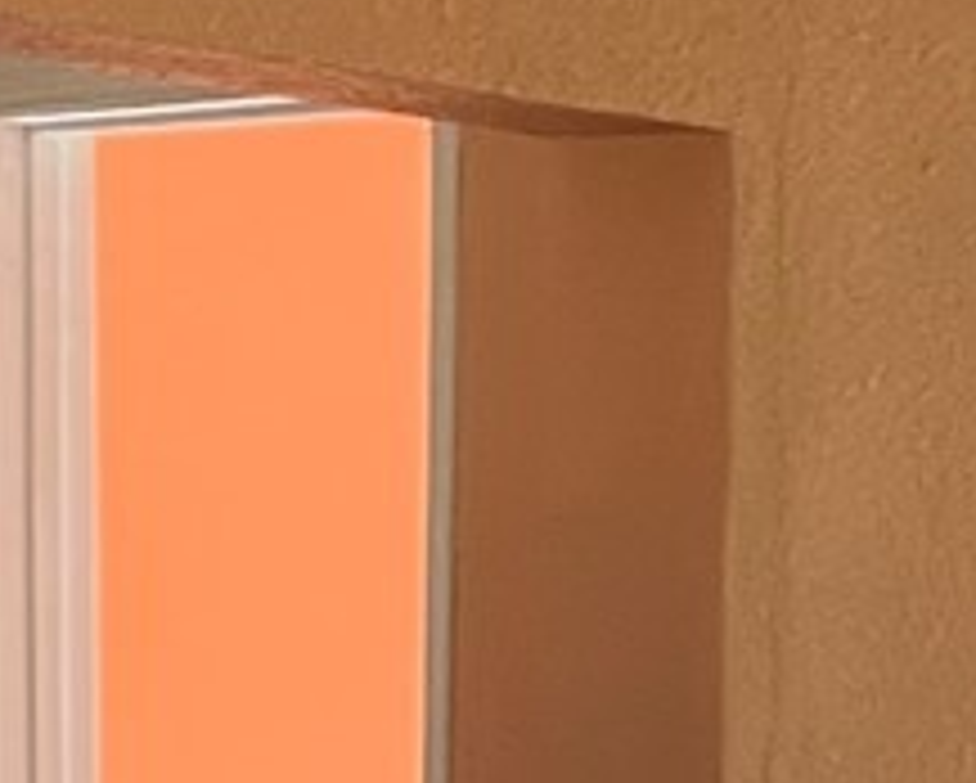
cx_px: 1390
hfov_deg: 10.4
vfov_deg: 7.7
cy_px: 2196
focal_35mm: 180
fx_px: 5204
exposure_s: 1/76
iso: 125
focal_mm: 5.1
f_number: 1.6
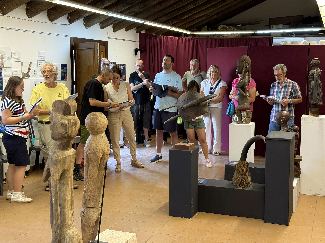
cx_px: 163
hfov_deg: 38.9
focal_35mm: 49
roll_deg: -0.3
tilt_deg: -6.9
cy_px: 120
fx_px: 460
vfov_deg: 29.7
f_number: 1.78
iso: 160
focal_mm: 6.76
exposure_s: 1/50
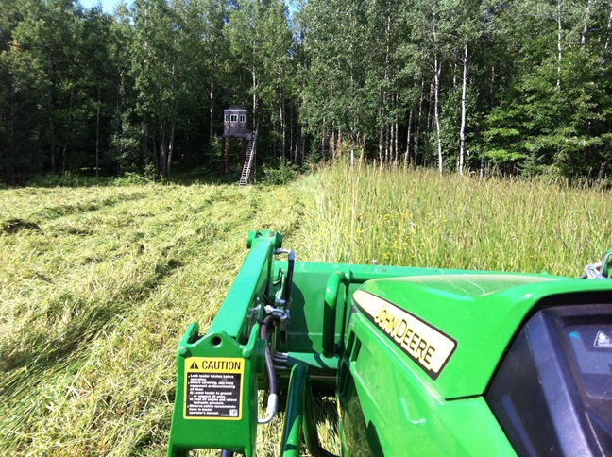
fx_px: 618
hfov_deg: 52.7
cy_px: 228
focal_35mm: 35
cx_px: 306
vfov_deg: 40.6
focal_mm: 3.85
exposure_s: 1/718
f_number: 2.8
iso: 80
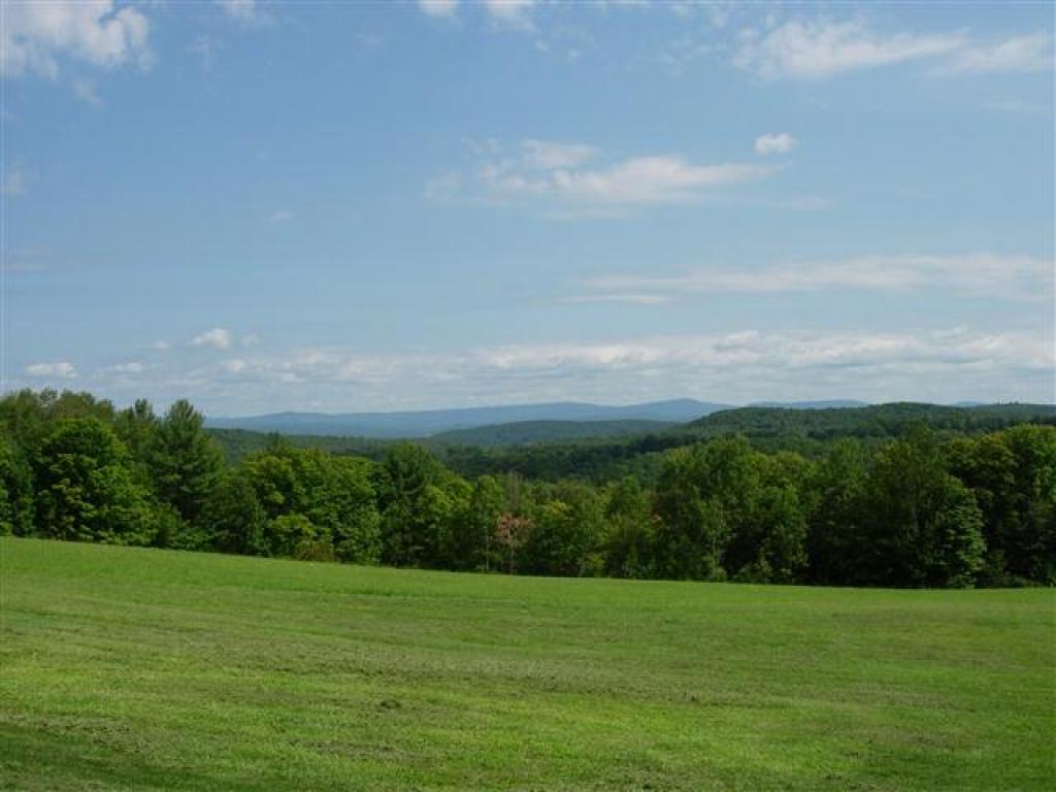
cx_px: 528
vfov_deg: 37.7
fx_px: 1159
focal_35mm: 38
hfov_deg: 49.0
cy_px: 396
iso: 79
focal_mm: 7.8
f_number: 4.8
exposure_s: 1/1054
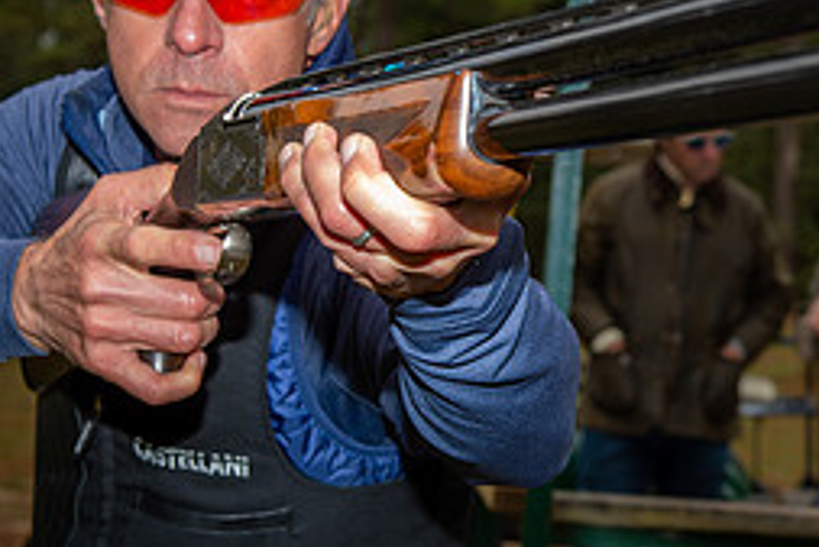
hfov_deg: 19.7
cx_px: 625
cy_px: 204
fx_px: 2344
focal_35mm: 103
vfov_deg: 13.3
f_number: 6.3
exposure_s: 1/250
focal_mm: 45
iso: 320
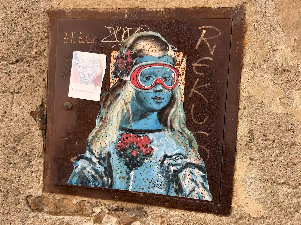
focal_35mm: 29
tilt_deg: -3.3
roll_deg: -4.2
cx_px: 150
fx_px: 252
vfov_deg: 48.2
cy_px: 112
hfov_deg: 61.7
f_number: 1.78
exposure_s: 1/138
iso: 50
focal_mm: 6.76
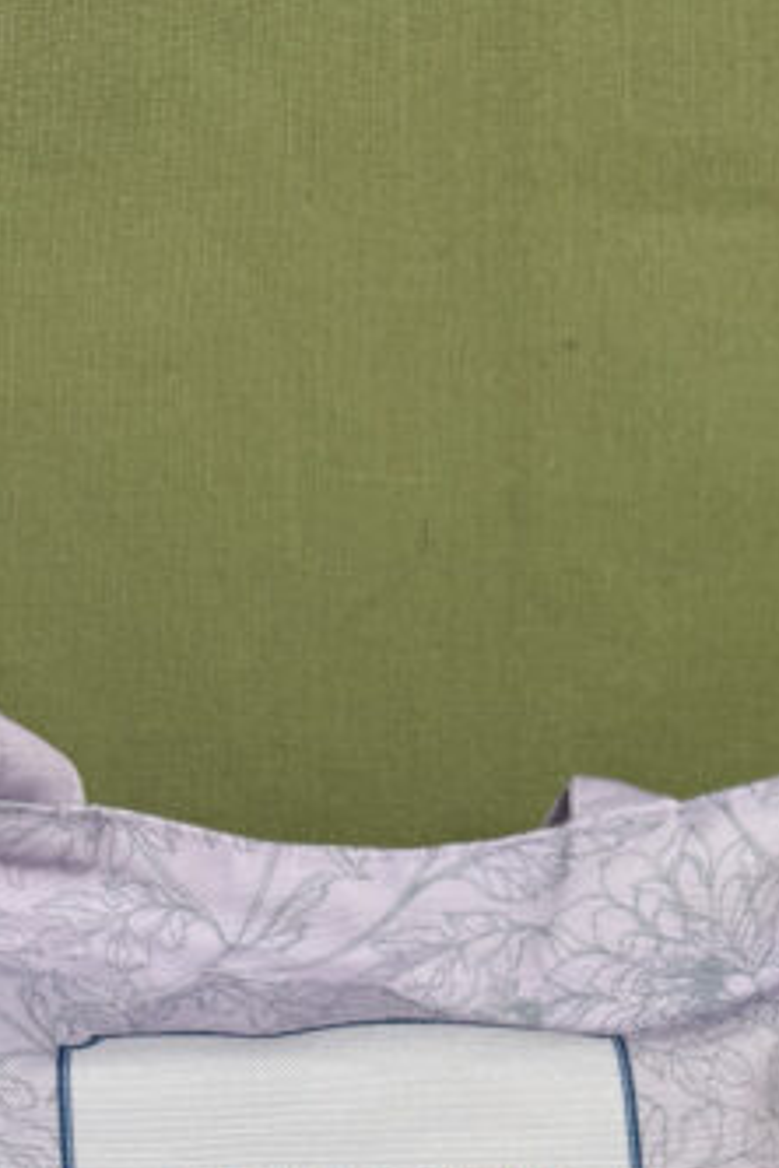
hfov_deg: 22.5
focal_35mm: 60
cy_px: 1333
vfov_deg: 29.6
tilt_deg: -9.6
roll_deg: -0.3
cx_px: 540
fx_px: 1947
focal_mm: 6.76
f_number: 1.78
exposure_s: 1/121
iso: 64
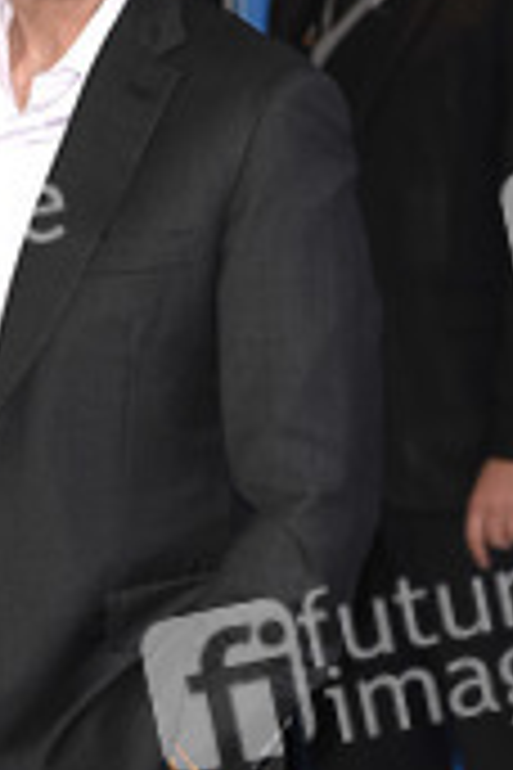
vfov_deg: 7.2
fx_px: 6156
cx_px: -36
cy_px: 441
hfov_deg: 4.8
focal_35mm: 288
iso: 640
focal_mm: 82
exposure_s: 1/320
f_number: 3.5
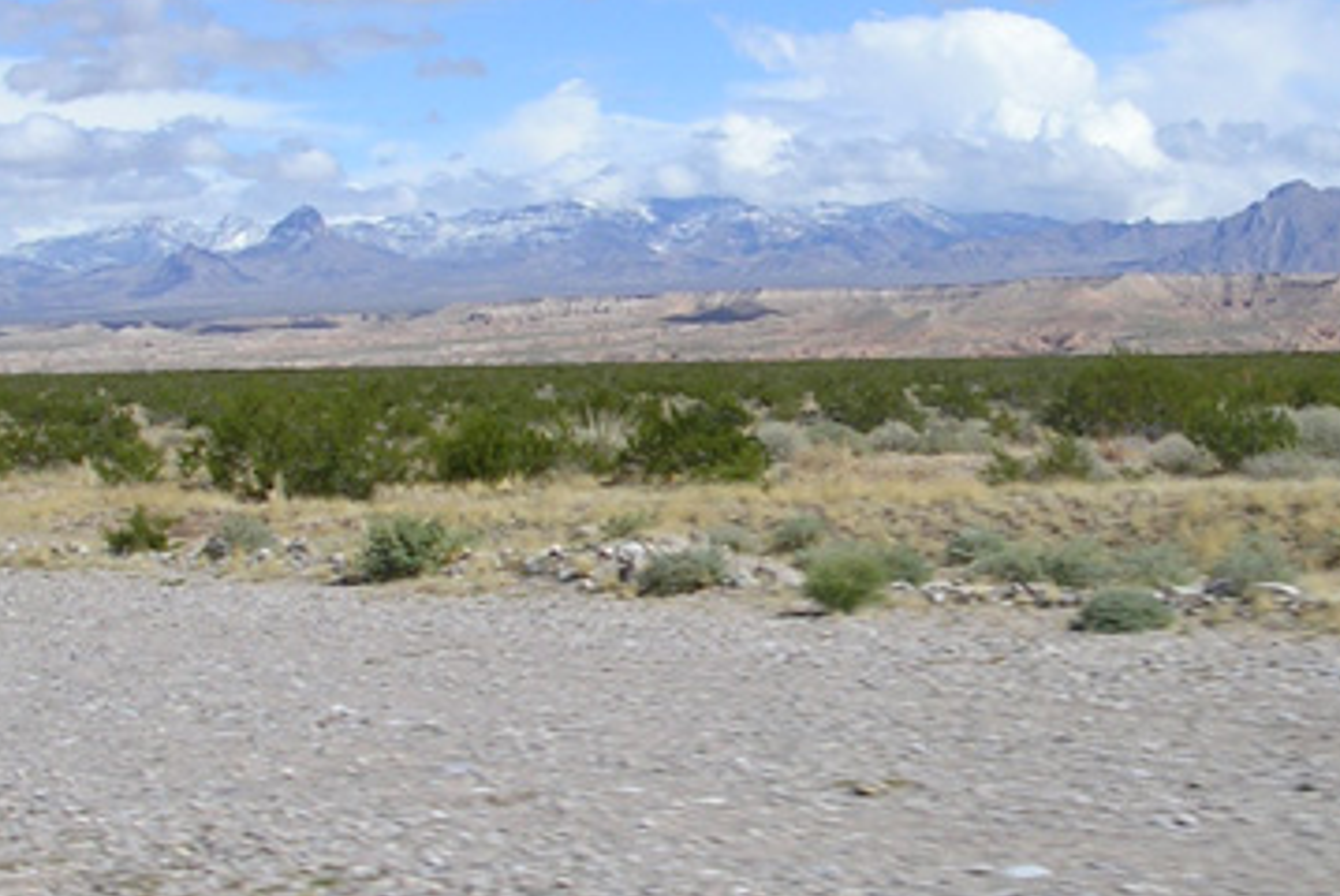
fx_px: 2868
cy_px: 446
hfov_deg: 26.1
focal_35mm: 77
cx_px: 907
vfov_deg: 17.8
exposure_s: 1/452
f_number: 5.6
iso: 50
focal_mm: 5.8
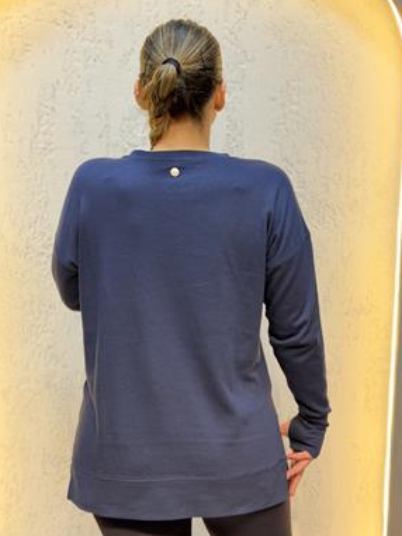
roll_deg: -1.2
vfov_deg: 36.8
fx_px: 805
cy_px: 276
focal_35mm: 52
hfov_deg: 28.0
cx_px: 201
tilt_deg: -10.7
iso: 320
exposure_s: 1/100
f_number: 1.78
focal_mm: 6.76
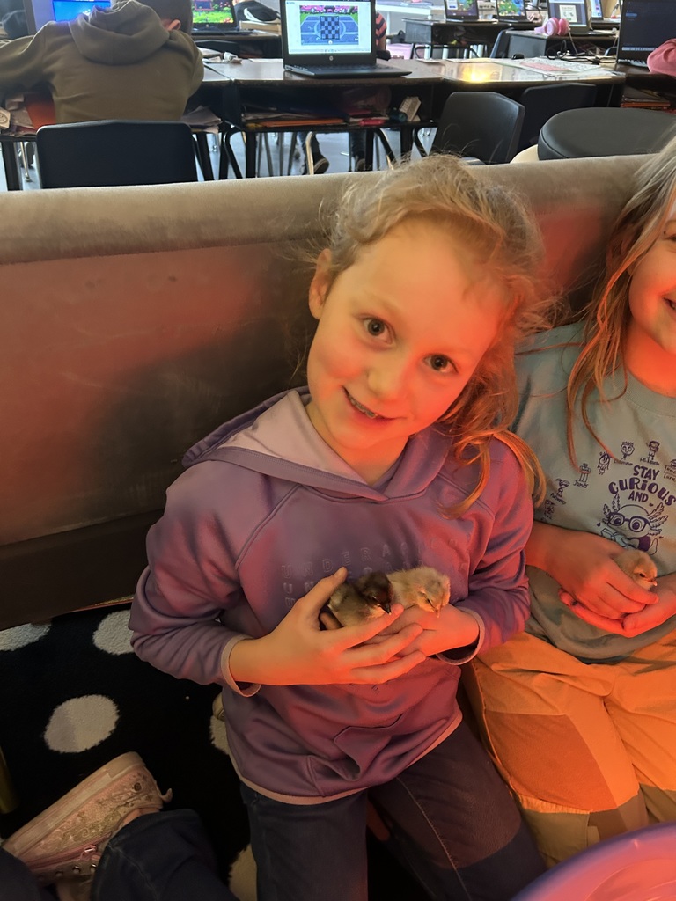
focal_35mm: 26
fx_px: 677
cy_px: 450
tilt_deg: -35.1
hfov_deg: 53.1
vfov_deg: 67.3
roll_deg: -3.7
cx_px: 338
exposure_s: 1/40
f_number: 1.5
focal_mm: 5.7
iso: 500
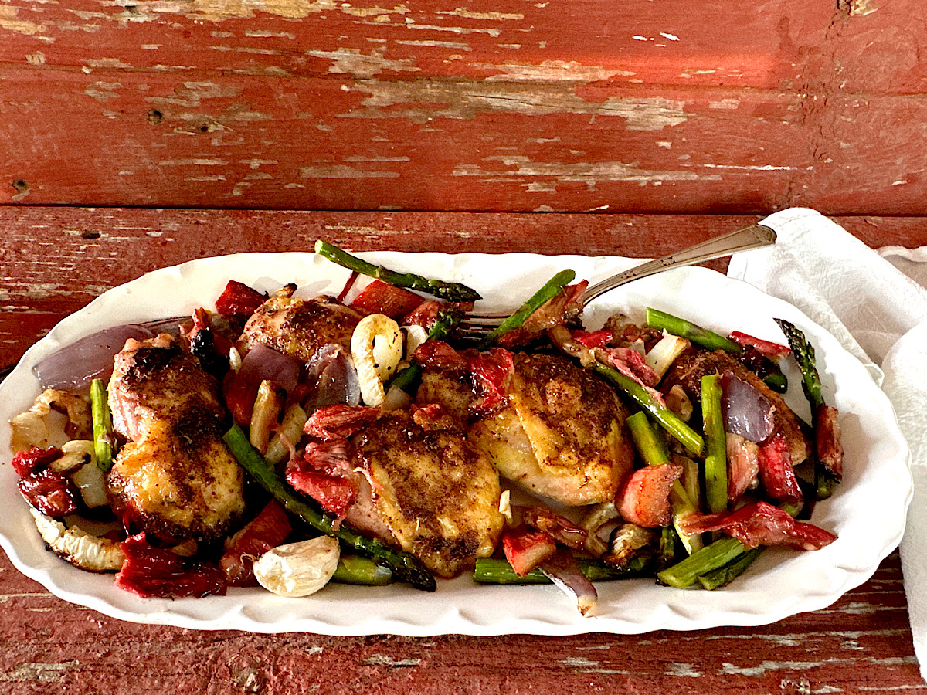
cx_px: 464
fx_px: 723
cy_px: 348
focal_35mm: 27
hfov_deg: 65.3
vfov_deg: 51.4
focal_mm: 2.22
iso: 400
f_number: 2.2
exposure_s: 1/60
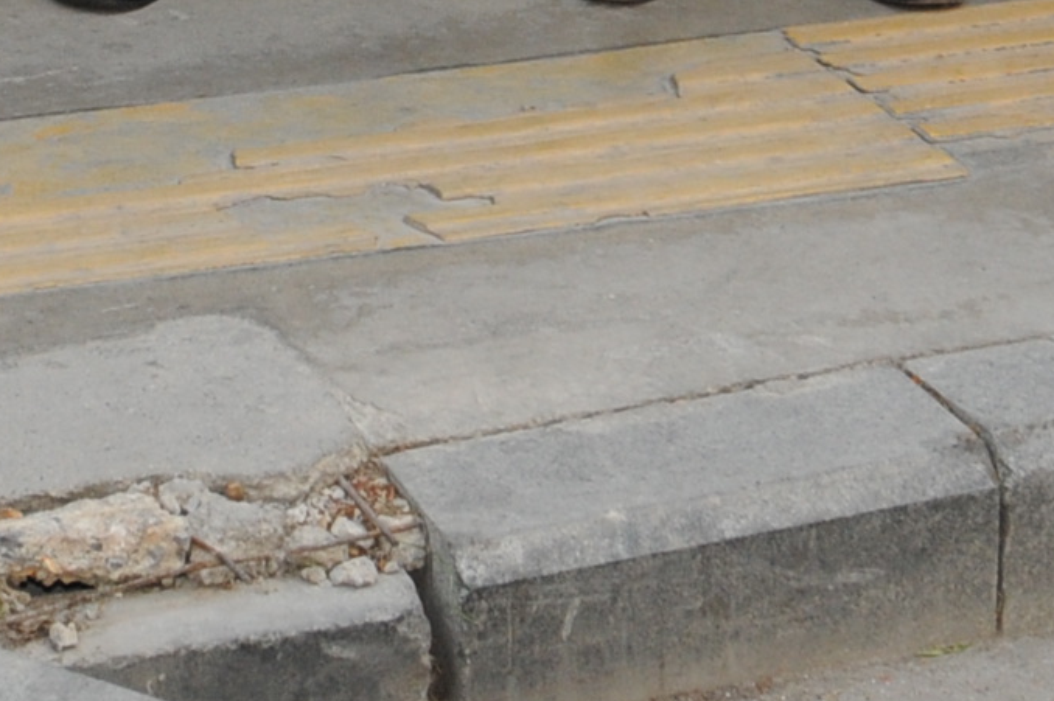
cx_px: 17
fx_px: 3745
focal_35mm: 128
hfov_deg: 15.7
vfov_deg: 9.6
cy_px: -903
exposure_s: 1/250
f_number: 8
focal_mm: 18
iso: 400
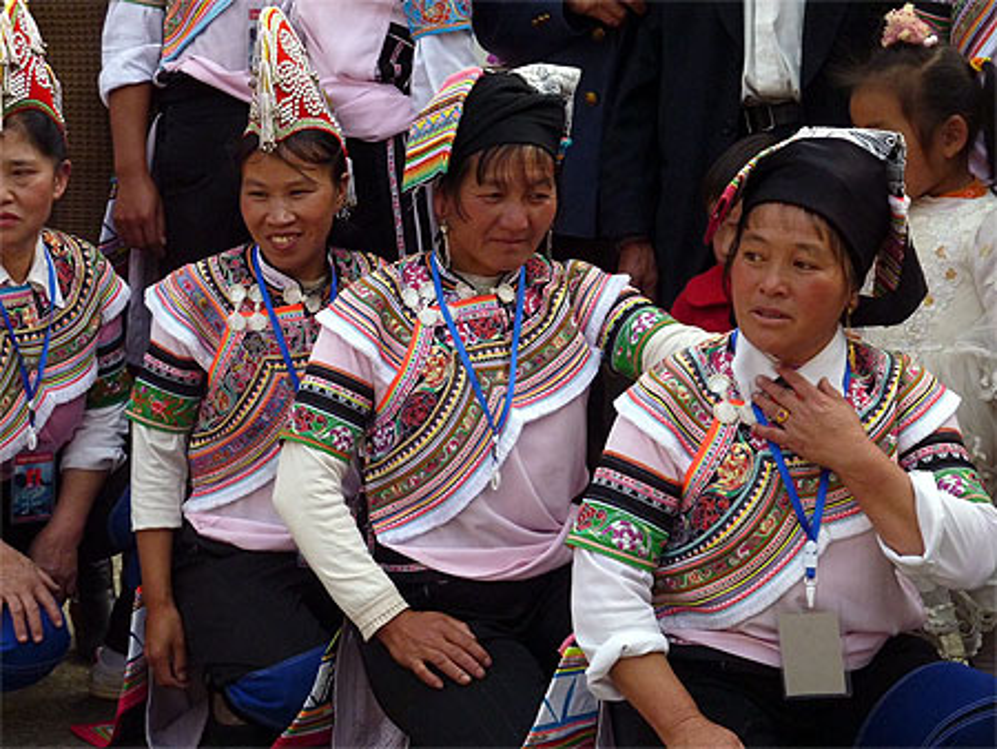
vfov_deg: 13.4
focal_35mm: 111
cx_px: 498
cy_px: 374
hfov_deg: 17.7
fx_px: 3199
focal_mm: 18.2
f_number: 4.4
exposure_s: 1/500
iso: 320
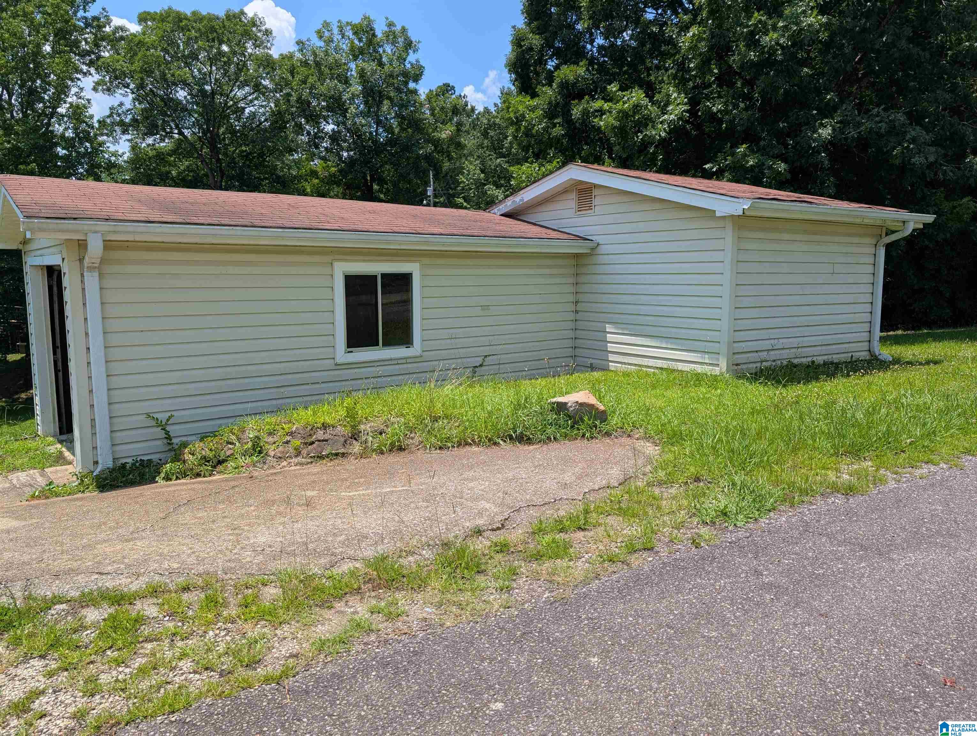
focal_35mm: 24
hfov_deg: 71.5
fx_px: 678
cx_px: 488
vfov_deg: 56.9
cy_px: 368
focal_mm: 6.9
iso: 20
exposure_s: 1/1159
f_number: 1.68
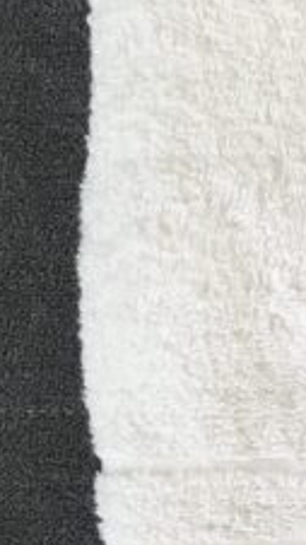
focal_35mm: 84
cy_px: 330
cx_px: 610
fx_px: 1213
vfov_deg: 25.3
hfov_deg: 12.6
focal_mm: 4.15
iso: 25
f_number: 2.2
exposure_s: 1/33
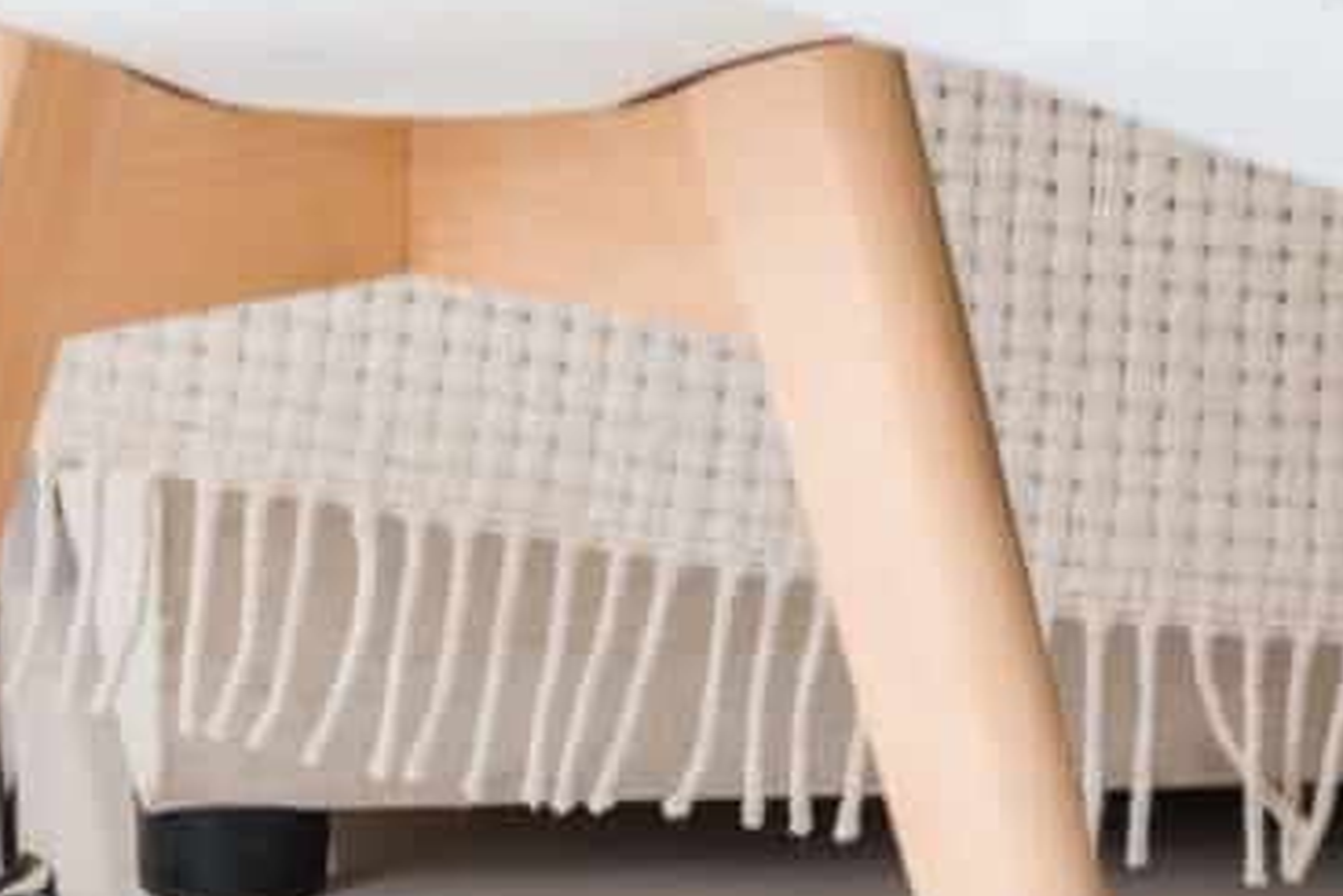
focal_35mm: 711
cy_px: -1311
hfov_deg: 2.9
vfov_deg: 1.9
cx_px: 3868
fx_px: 26533
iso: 100
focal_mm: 102
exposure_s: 1/200
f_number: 3.5
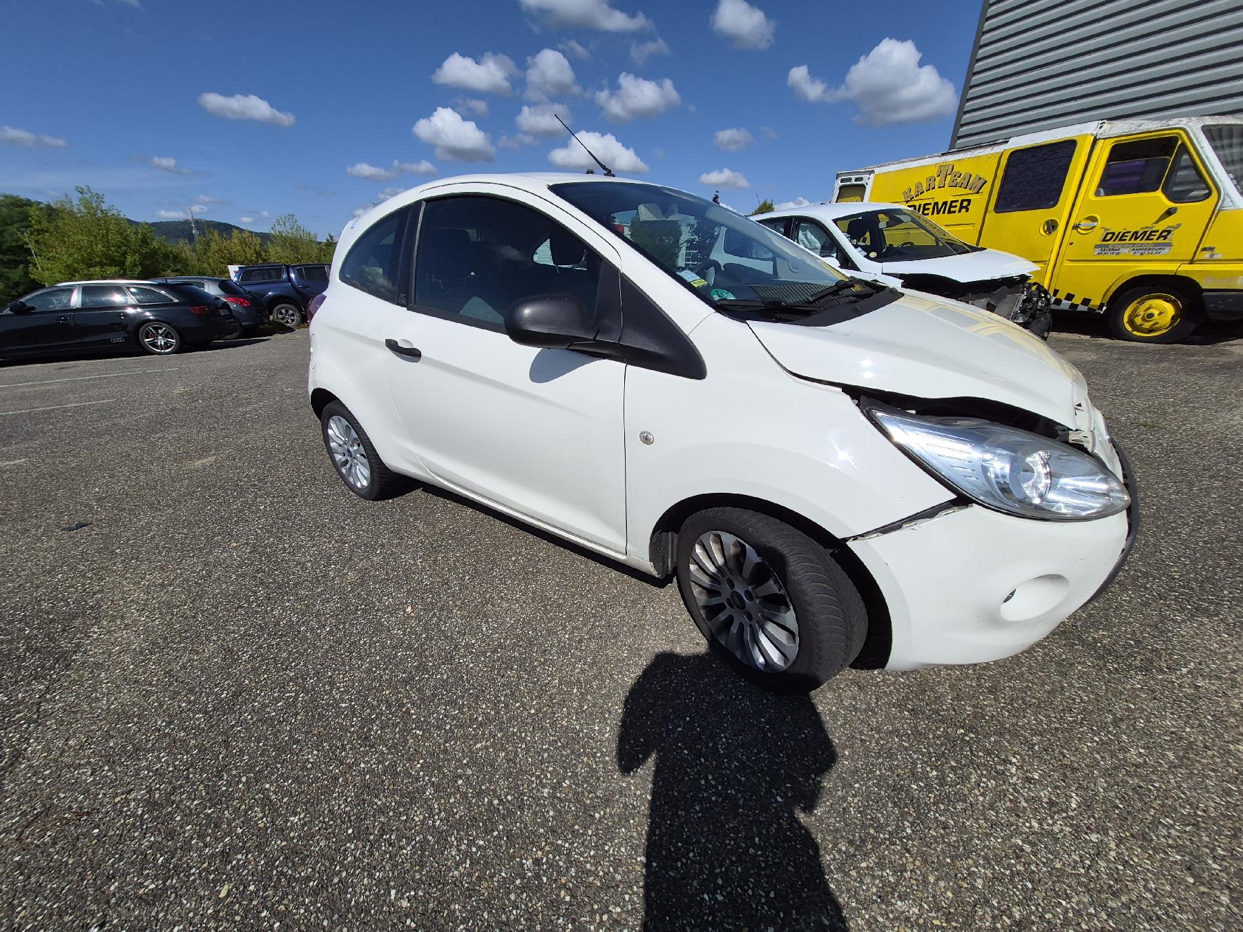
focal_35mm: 13
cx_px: 622
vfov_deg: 89.9
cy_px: 466
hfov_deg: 106.2
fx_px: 467
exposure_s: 1/5000
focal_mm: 1.74
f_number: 2.2
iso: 40
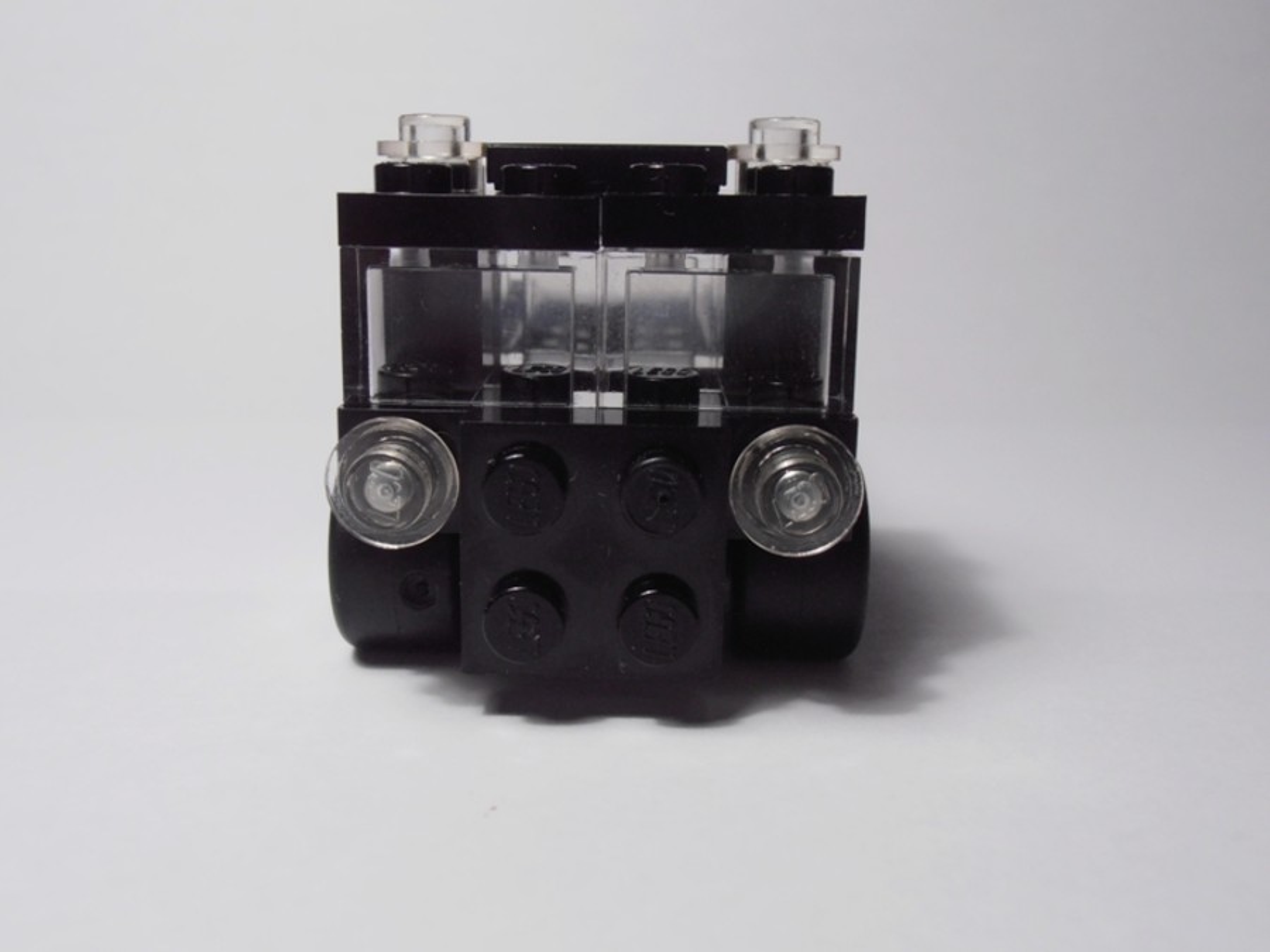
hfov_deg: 50.1
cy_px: 476
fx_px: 1357
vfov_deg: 38.7
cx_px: 635
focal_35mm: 37
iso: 80
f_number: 3.9
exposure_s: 1/50
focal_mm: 6.61
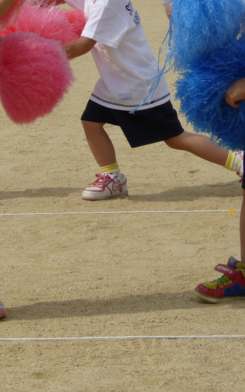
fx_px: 2500
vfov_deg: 9.0
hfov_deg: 5.6
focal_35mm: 234
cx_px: -117
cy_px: 122
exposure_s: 1/800
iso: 100
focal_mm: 17.5
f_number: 5
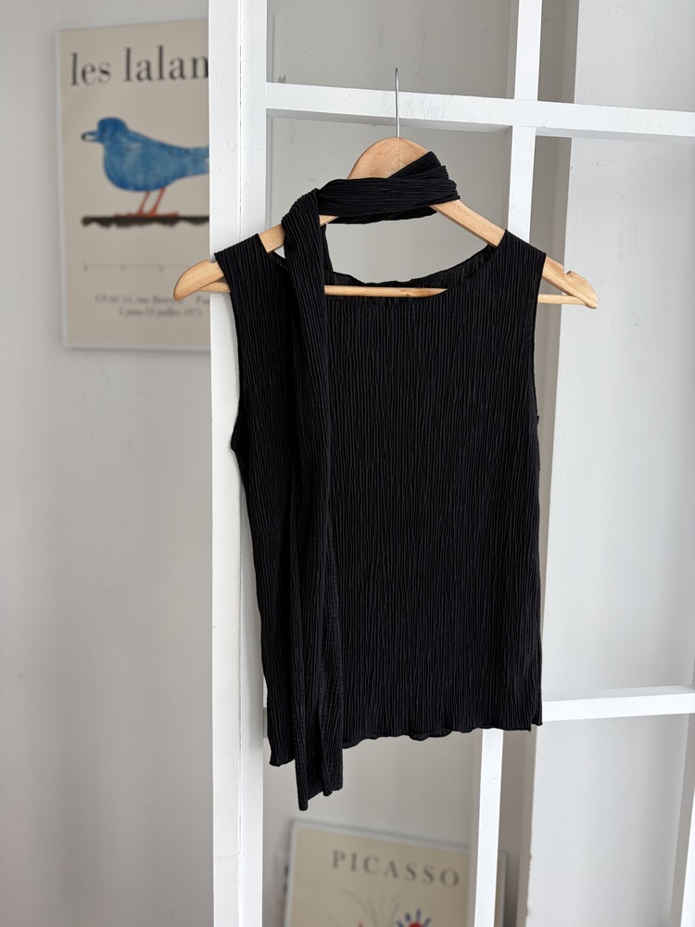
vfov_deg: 67.3
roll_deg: -1.0
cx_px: 348
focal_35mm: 26
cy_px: 464
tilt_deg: -6.7
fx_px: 696
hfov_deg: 53.1
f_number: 1.6
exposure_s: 1/60
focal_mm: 5.96
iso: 80
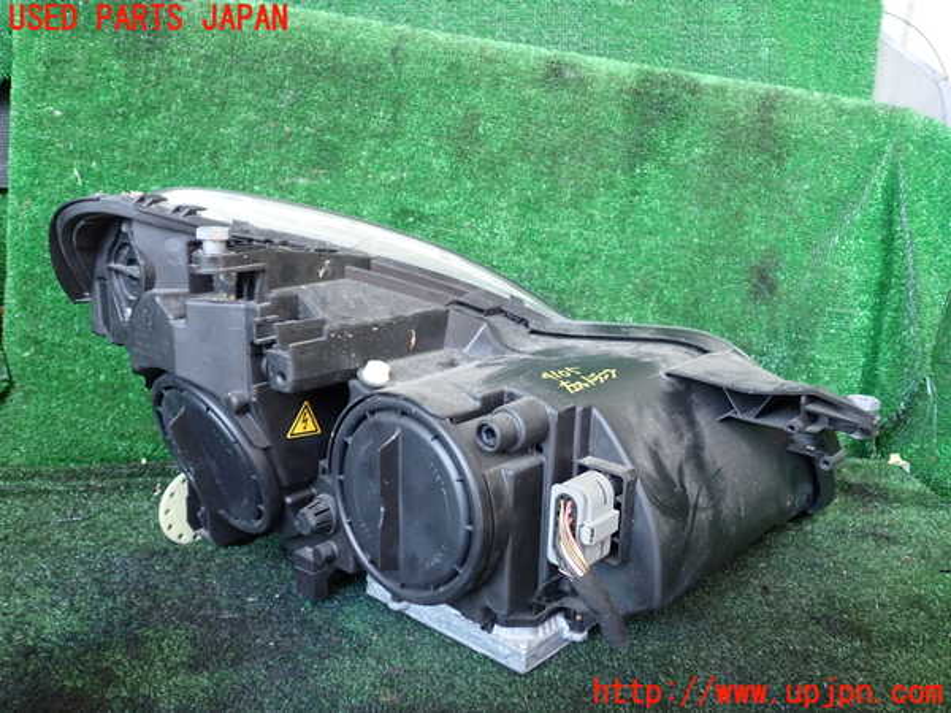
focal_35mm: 30
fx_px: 824
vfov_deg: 46.8
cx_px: 476
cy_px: 356
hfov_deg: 60.0
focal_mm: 5.4
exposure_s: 1/60
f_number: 2.3
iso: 200
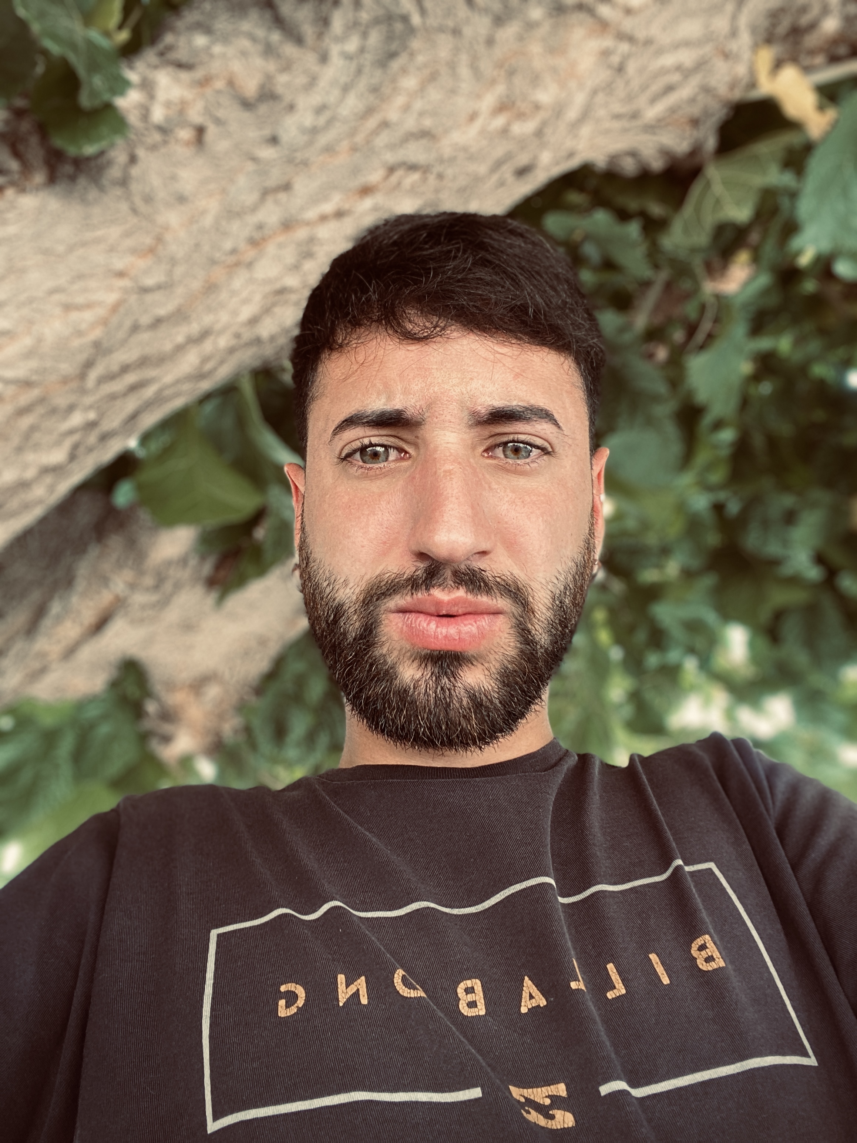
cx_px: 428
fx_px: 990
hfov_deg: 46.8
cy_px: 572
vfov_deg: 60.0
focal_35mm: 30
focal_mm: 2.71
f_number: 2.2
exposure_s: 1/122
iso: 40
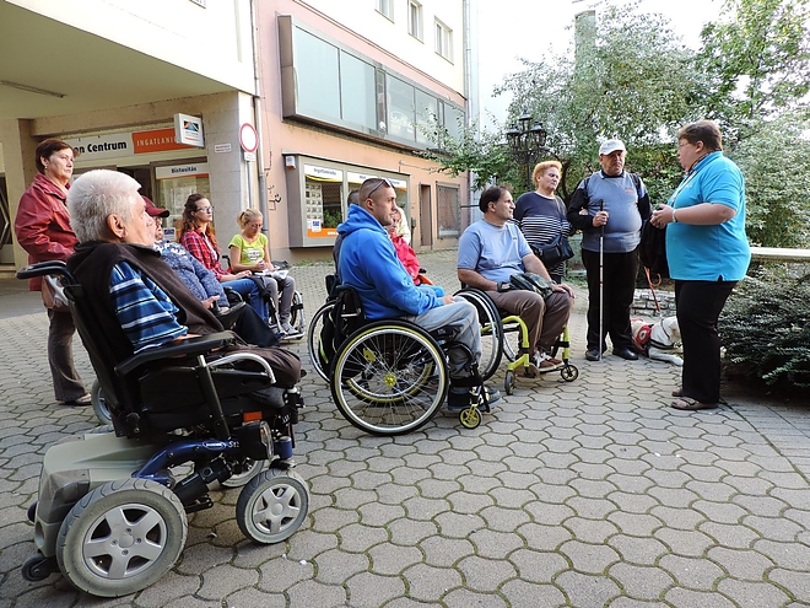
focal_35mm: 24
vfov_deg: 56.8
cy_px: 304
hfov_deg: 71.6
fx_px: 562
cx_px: 405
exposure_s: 1/80
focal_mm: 4.3
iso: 80
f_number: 3
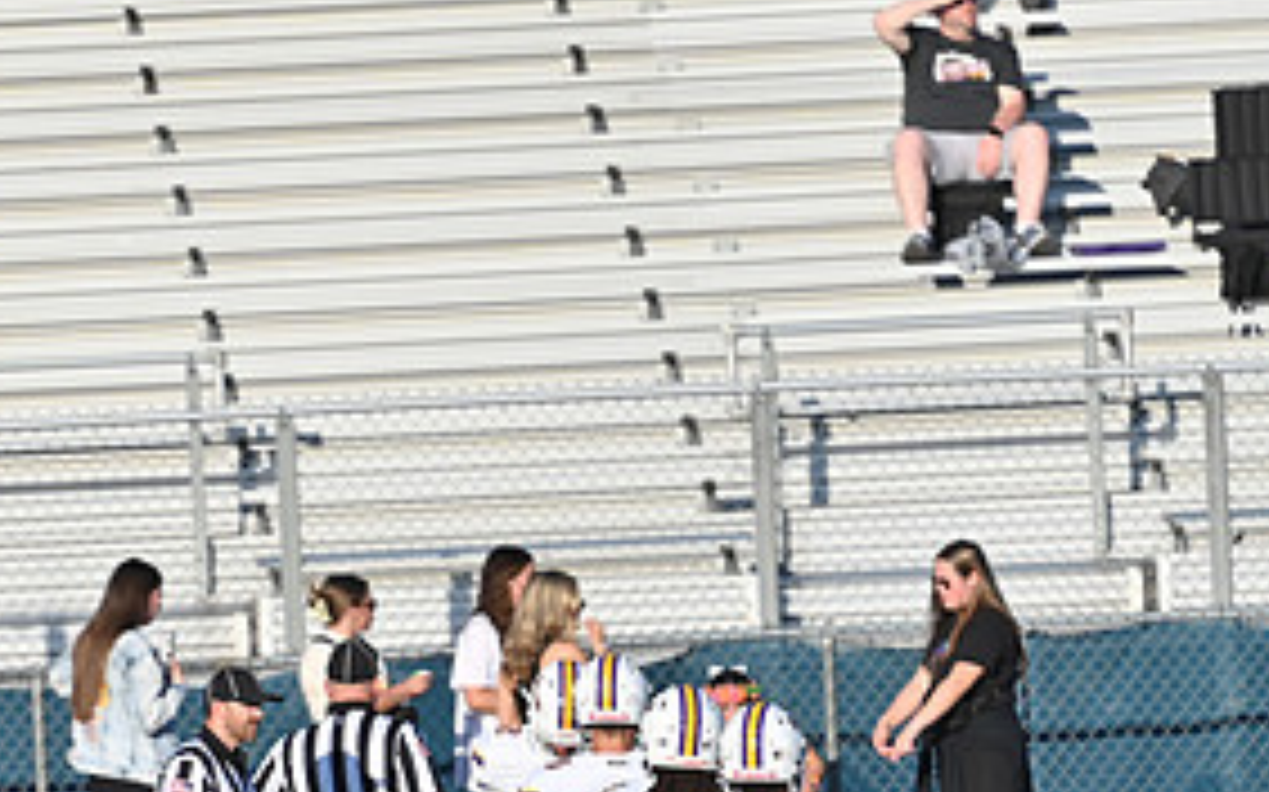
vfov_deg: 2.1
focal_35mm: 629
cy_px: 835
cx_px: 698
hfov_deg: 3.3
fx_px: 21745
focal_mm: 200
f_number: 2.8
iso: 100
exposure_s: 1/3200
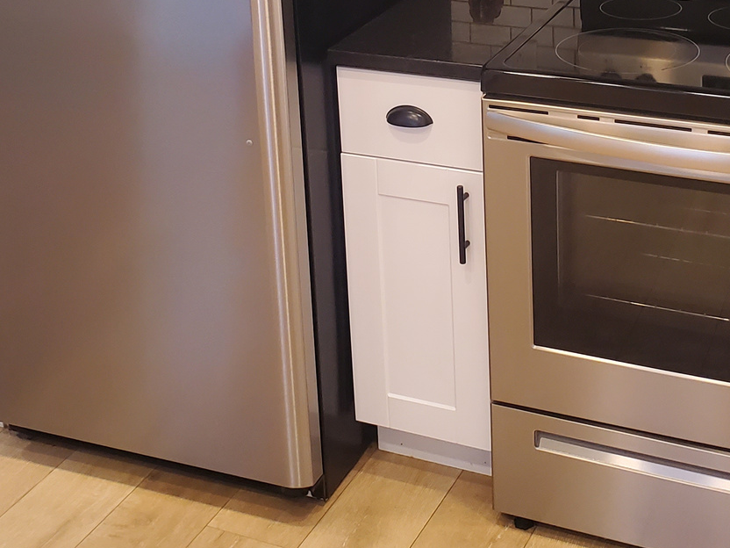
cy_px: 54
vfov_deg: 22.4
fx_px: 1350
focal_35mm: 64
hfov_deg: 30.2
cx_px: 414
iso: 200
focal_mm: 4.3
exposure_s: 1/40
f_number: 2.4
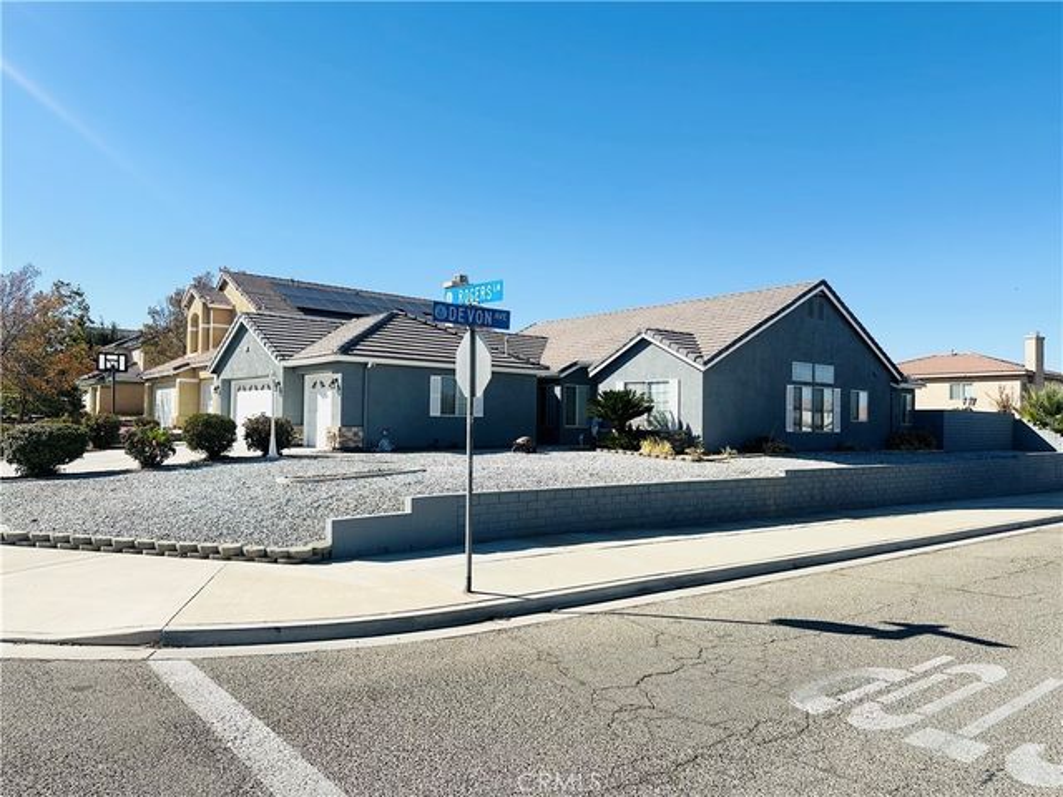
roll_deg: -1.9
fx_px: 737
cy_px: 398
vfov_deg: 56.8
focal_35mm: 24
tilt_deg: +1.5
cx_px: 532
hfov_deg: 71.6
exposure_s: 1/5525
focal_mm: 6.86
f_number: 1.78
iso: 80
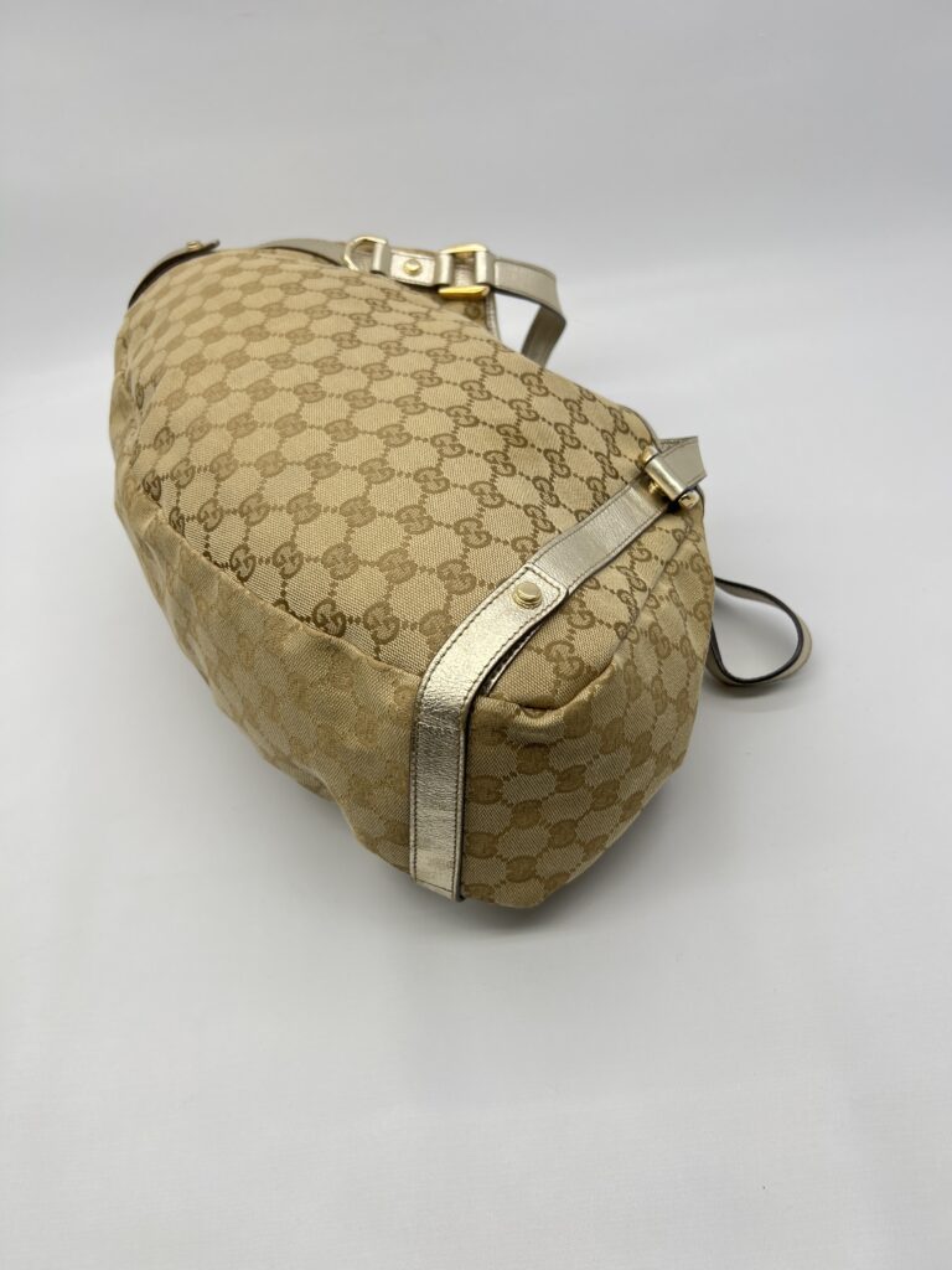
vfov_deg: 67.3
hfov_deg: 53.1
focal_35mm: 26
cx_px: 476
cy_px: 635
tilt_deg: -44.9
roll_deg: +11.0
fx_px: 953
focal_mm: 5.7
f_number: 1.5
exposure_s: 1/133
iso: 32
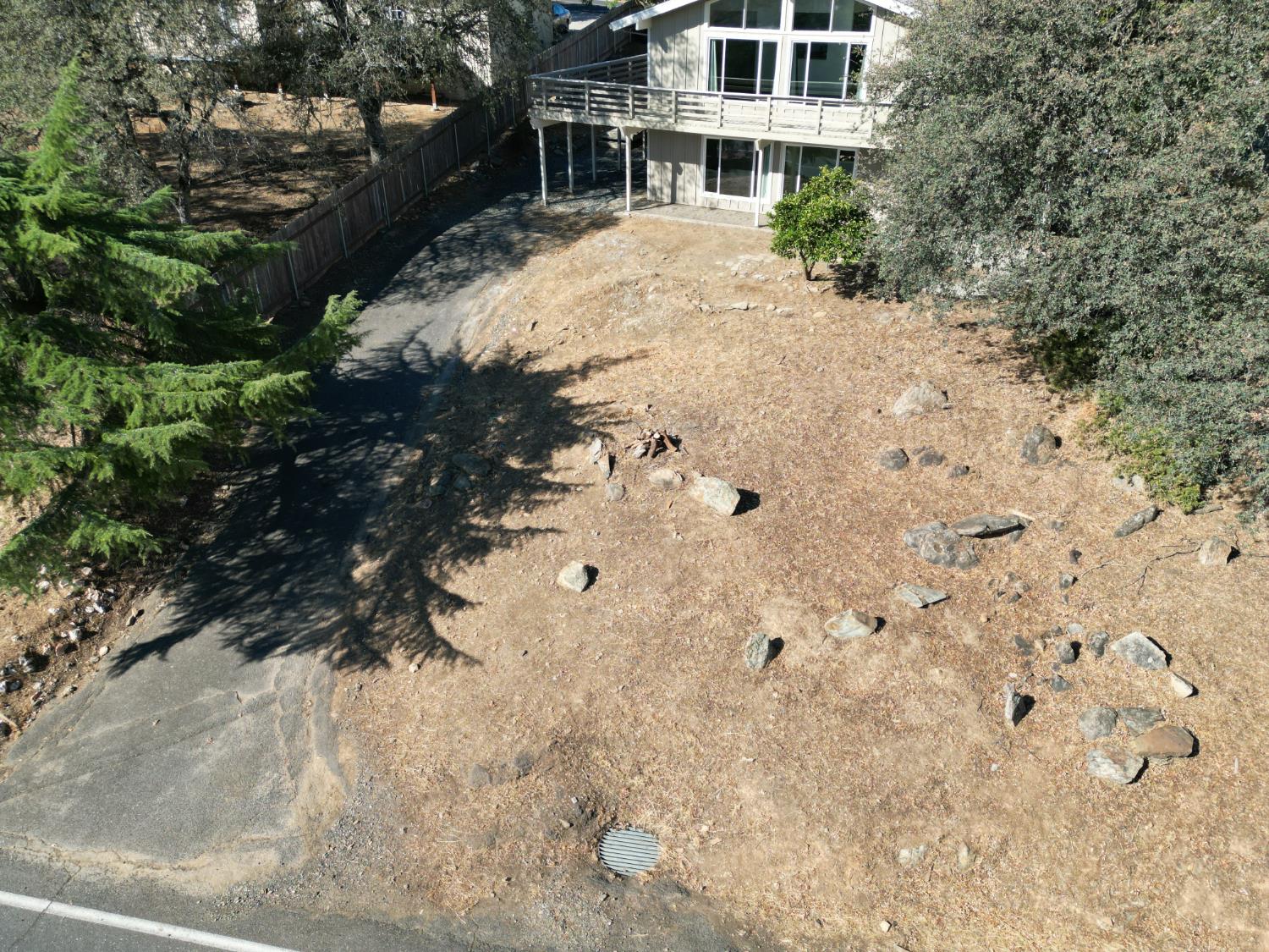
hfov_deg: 71.6
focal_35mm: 24
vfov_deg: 56.8
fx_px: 880
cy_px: 476
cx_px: 634
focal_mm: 6.72
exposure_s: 1/2000
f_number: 1.7
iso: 120
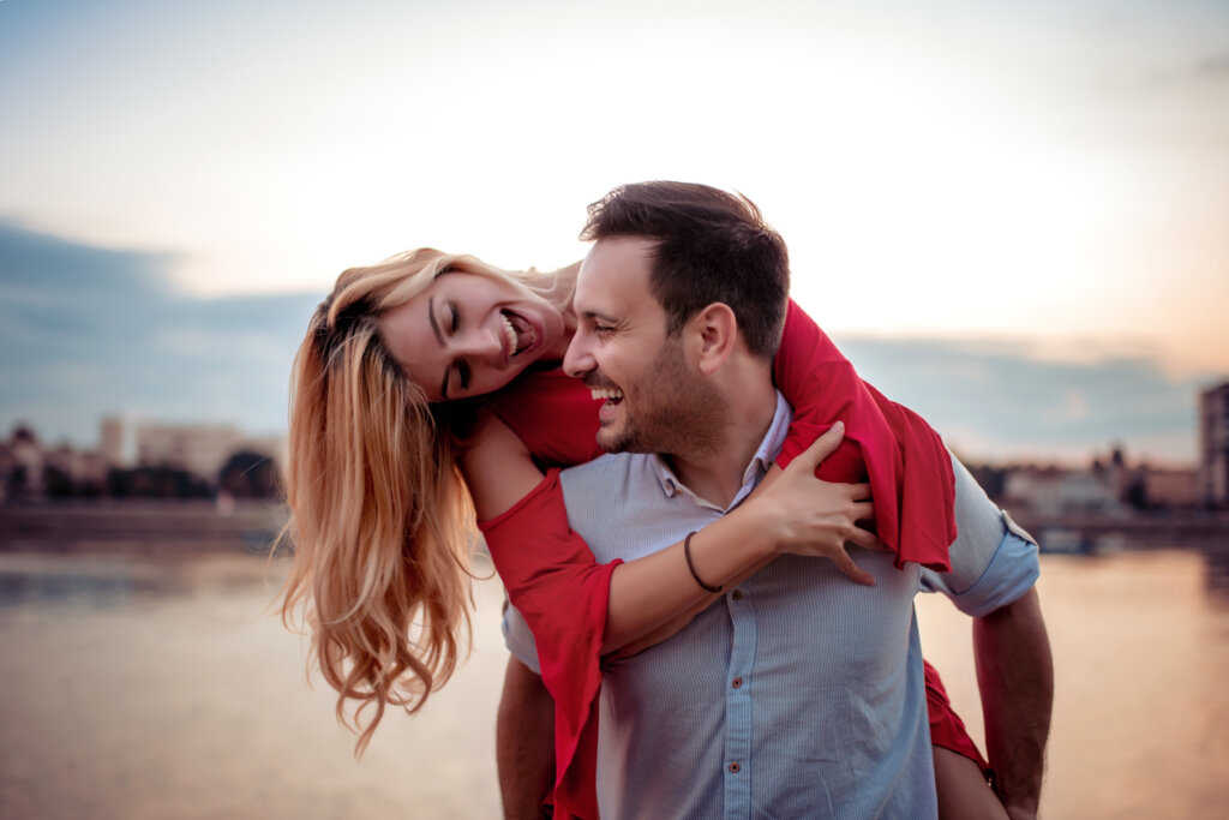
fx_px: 1195
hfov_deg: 54.4
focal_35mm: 35
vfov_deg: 37.9
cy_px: 410
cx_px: 614
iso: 400
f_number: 1.6
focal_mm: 35
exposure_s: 1/320
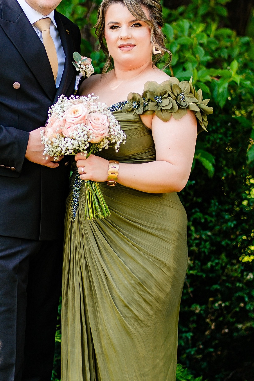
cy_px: 161
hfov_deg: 7.3
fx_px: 1990
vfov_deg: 10.9
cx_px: 104
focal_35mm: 188
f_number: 1.8
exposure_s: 1/1250
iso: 200
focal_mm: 85
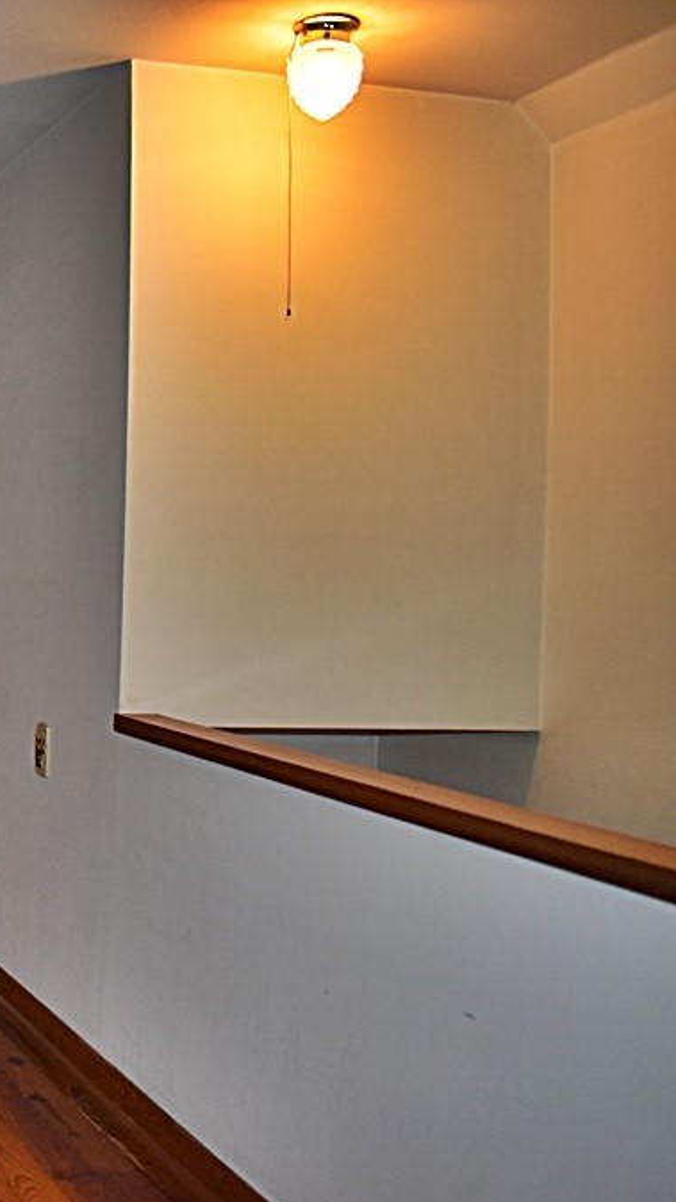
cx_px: -223
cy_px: 607
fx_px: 1371
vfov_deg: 47.4
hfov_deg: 24.0
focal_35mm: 43
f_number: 3.5
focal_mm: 18
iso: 1000
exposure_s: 1/125
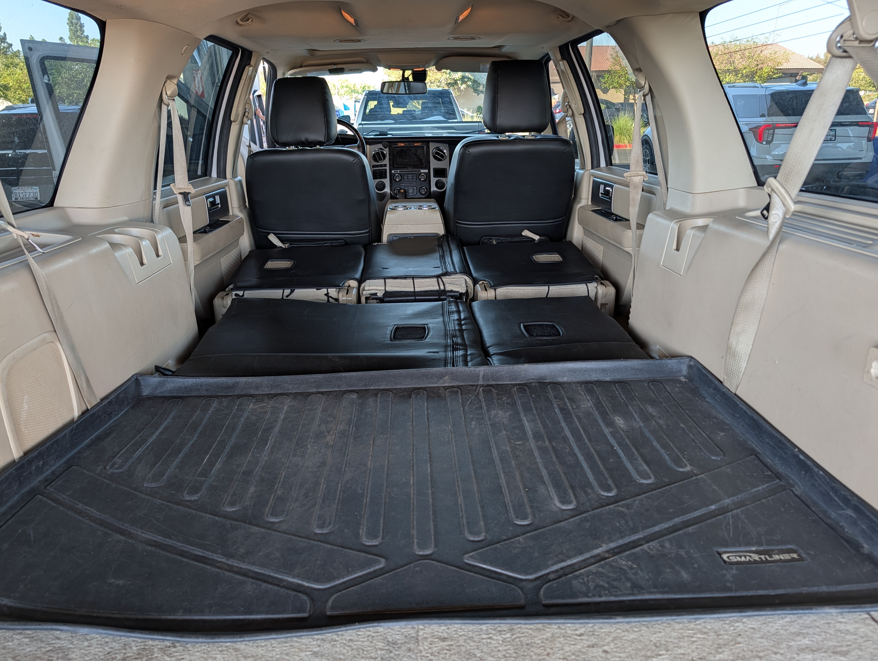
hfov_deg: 71.5
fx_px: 610
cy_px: 330
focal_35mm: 24
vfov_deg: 56.9
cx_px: 439
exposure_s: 1/60.2
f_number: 1.68
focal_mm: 6.9
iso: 36
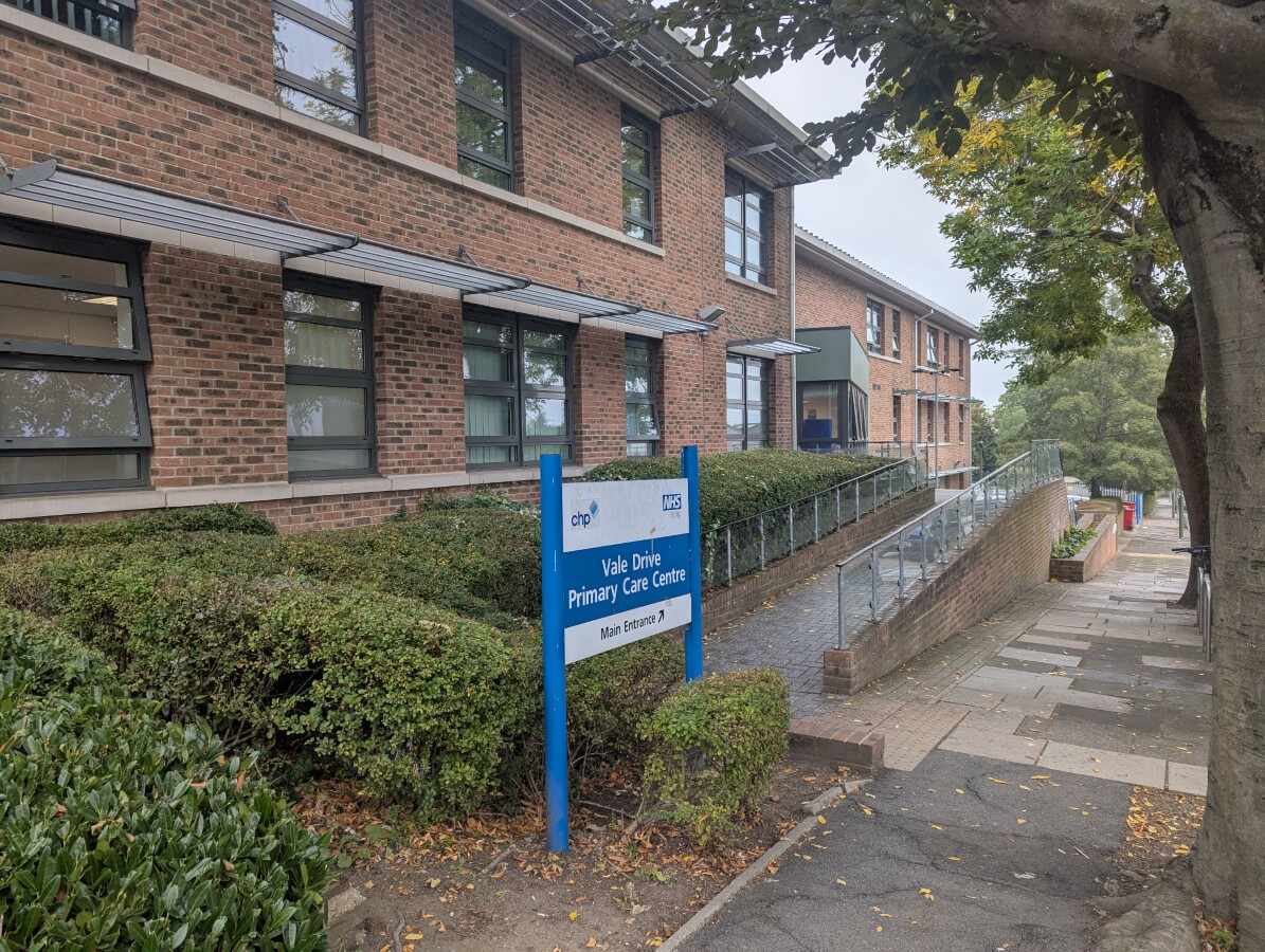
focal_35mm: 24
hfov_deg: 71.5
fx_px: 878
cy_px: 476
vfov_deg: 56.9
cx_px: 632
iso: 47
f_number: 1.85
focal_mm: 6.81
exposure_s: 1/366
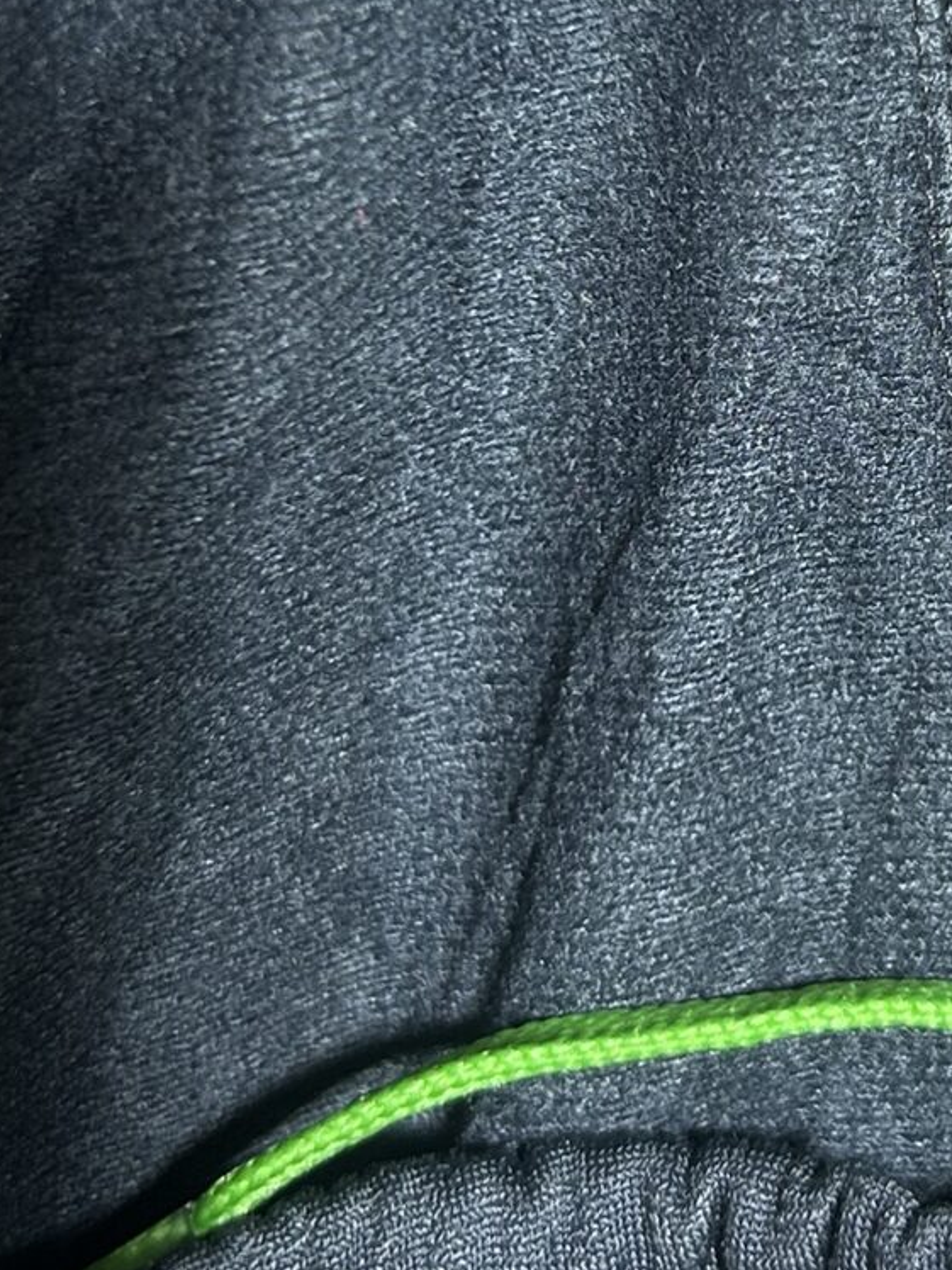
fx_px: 3264
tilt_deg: -71.2
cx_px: 966
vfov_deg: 21.8
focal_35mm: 89
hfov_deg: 16.2
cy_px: 278
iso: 100
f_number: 1.5
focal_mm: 5.7
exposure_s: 1/50
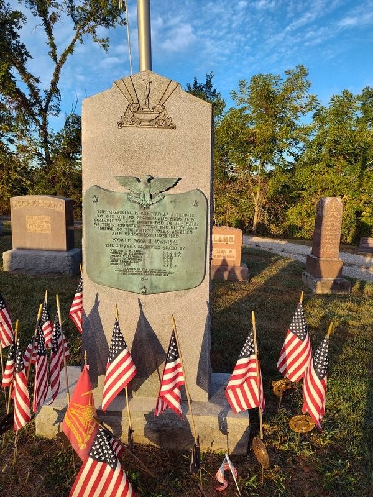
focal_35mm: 23
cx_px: 186
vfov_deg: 73.9
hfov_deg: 58.9
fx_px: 330
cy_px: 248
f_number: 1.8
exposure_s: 1/483
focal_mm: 5.56
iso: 100
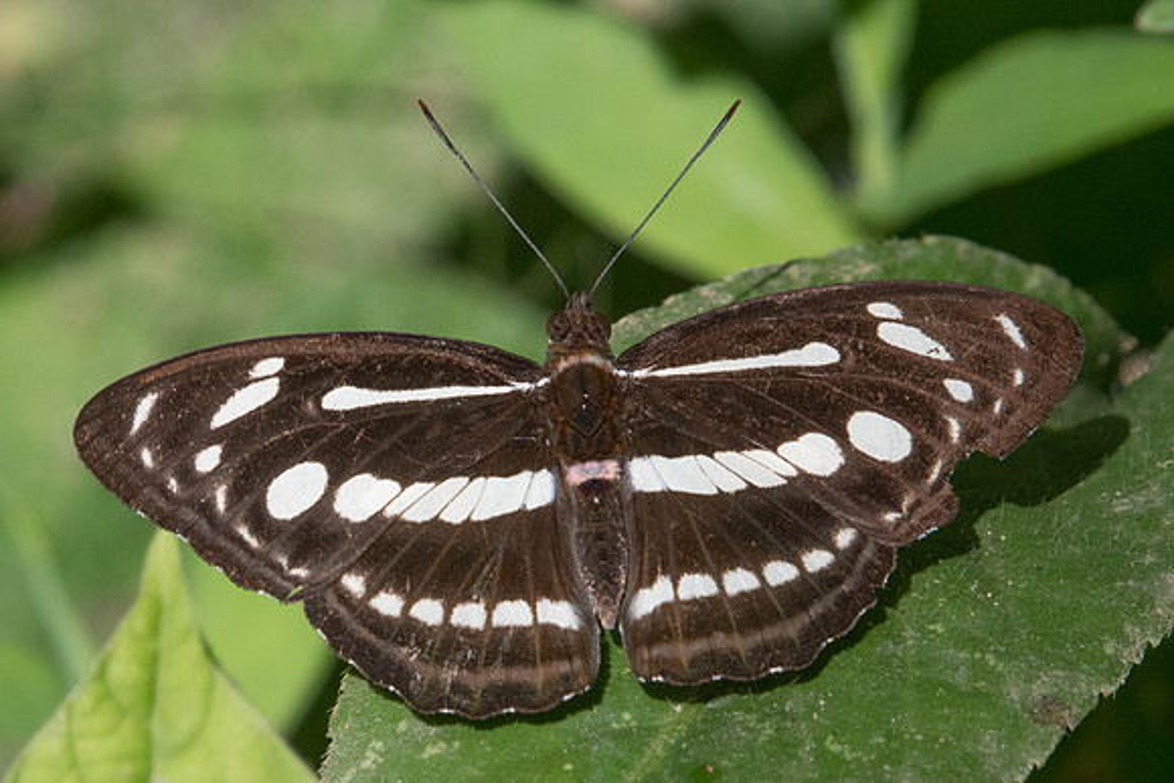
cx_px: 514
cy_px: 459
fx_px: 35546
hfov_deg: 1.9
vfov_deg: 1.3
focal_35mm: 1090
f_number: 11
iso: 800
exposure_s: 1/640
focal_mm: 400
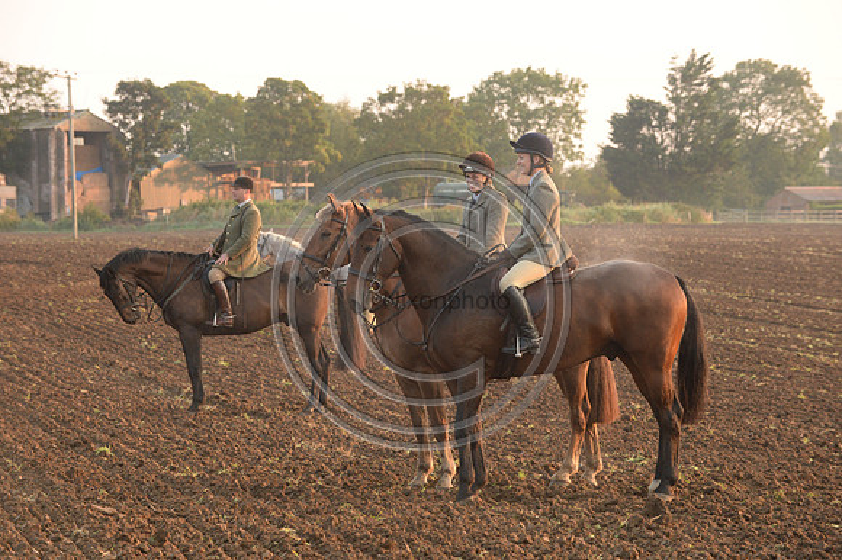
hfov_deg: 15.8
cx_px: 421
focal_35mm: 130
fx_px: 3039
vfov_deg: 10.5
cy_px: 280
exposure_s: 1/640
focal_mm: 130
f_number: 5.6
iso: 2500
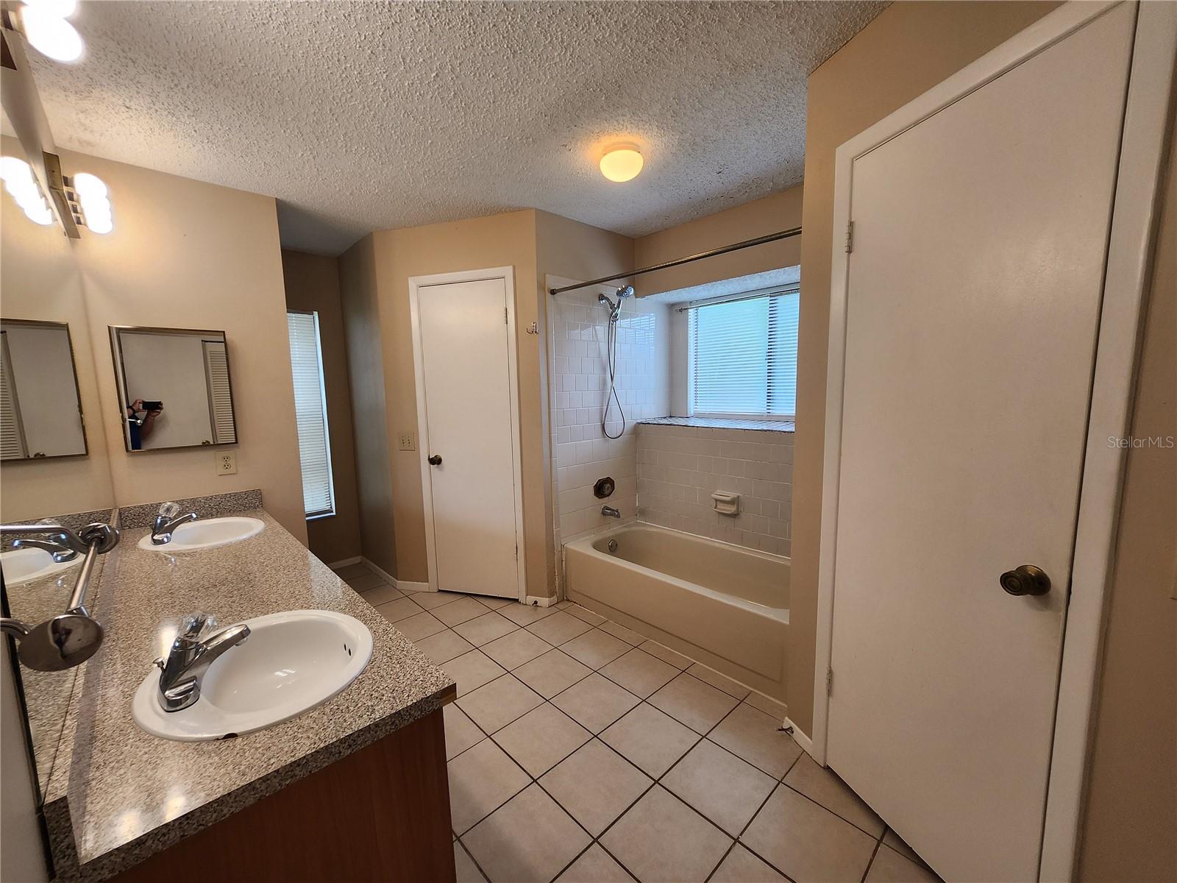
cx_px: 588
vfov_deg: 89.9
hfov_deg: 106.2
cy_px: 442
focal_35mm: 13
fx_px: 442
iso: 64
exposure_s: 1/60
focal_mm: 1.74
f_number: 2.2
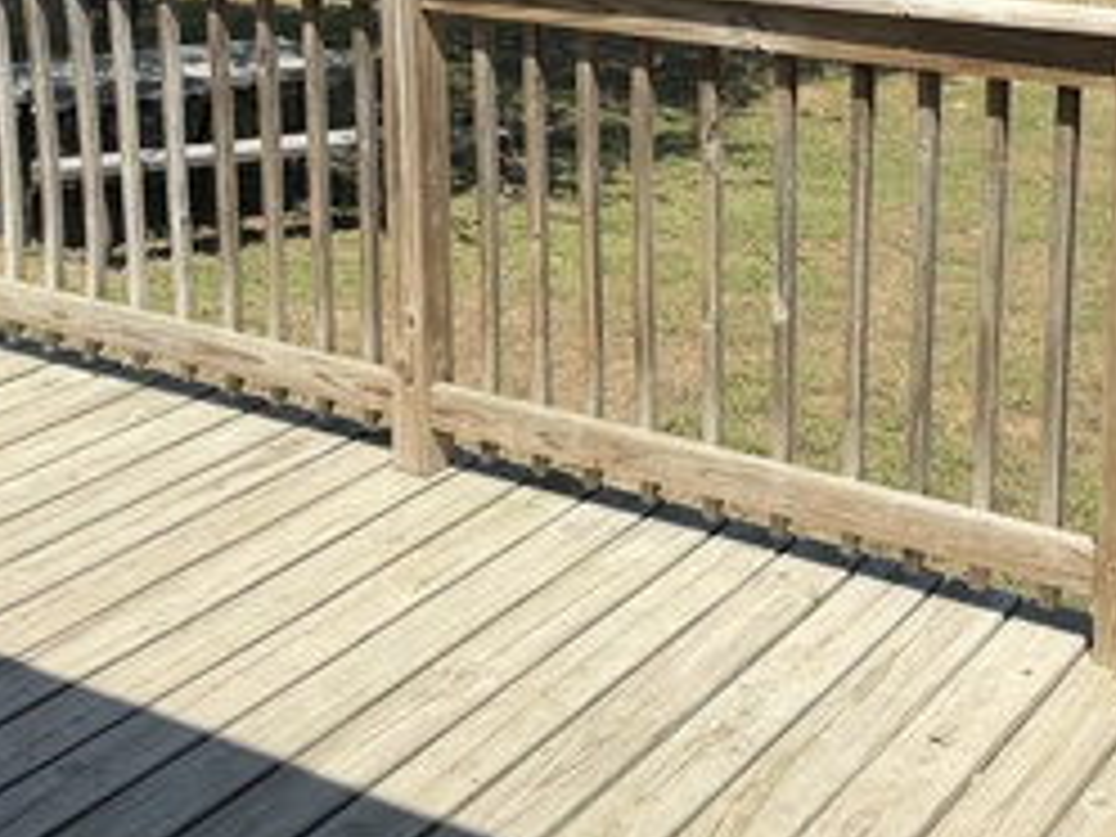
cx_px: 742
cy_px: 94
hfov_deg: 31.0
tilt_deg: -13.4
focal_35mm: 62
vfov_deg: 23.1
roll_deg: -0.3
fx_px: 1999
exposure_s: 1/3279
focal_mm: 6.76
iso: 80
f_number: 1.78
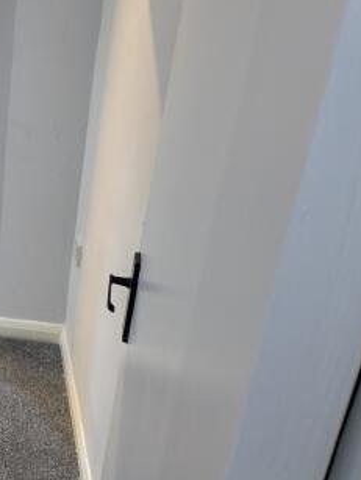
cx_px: -123
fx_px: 555
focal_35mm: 40
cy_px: 144
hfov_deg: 28.6
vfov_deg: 45.7
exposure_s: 1/24.9
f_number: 1.95
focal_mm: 2.23
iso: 124
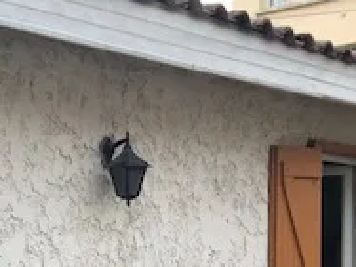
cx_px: 99
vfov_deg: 14.7
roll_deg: -0.3
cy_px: 343
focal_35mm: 96
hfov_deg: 20.3
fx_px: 987
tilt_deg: -3.2
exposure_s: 1/30
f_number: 1.8
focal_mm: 3.99
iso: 25
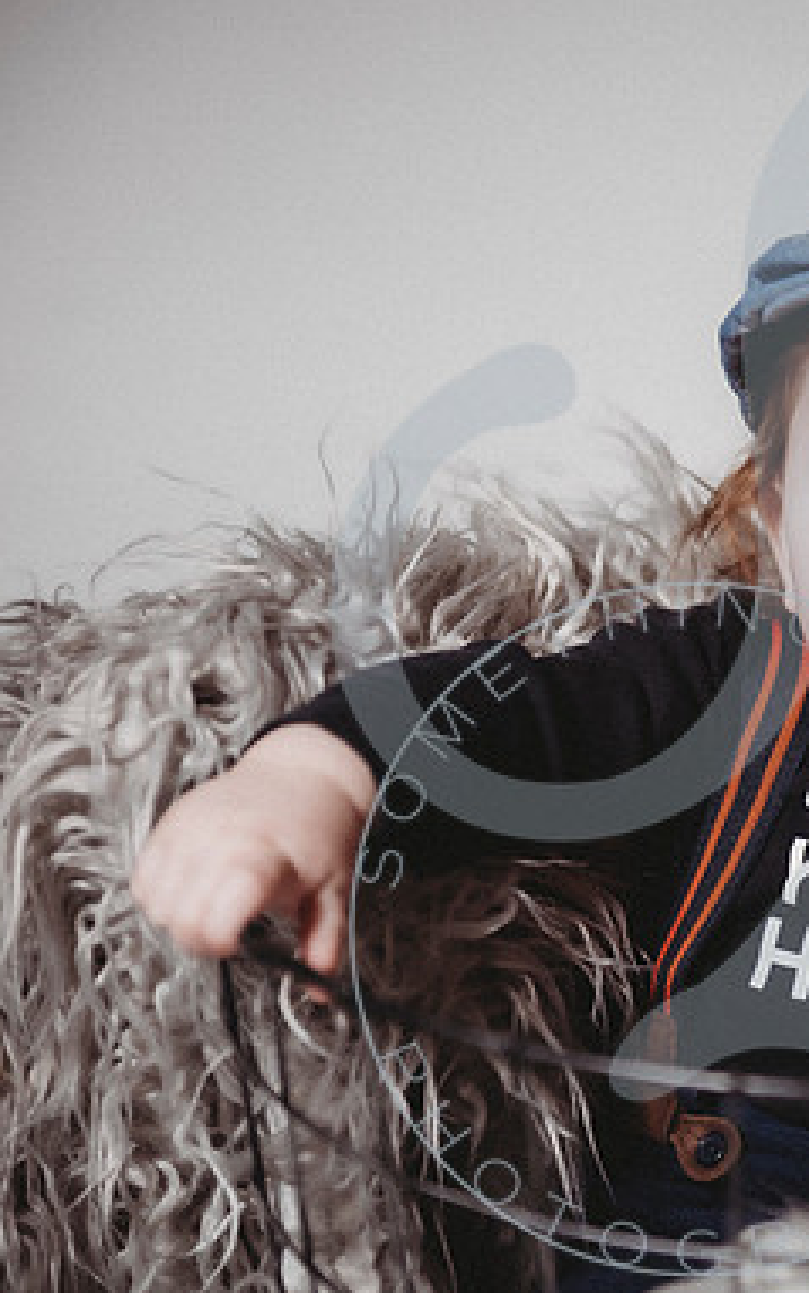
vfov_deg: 23.8
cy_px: 645
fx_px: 3067
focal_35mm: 87
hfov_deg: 14.7
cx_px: 887
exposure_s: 1/125
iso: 100
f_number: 2.8
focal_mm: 55
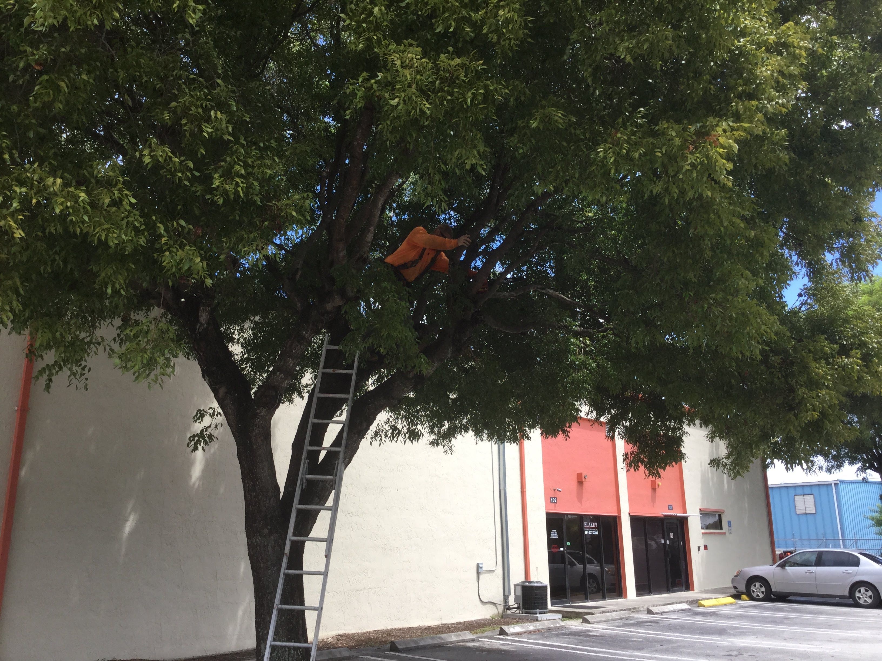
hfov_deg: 58.4
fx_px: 790
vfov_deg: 45.4
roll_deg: -0.2
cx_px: 441
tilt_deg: +15.0
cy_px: 330
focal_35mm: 31
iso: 25
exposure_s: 1/418
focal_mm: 3.3
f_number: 2.4
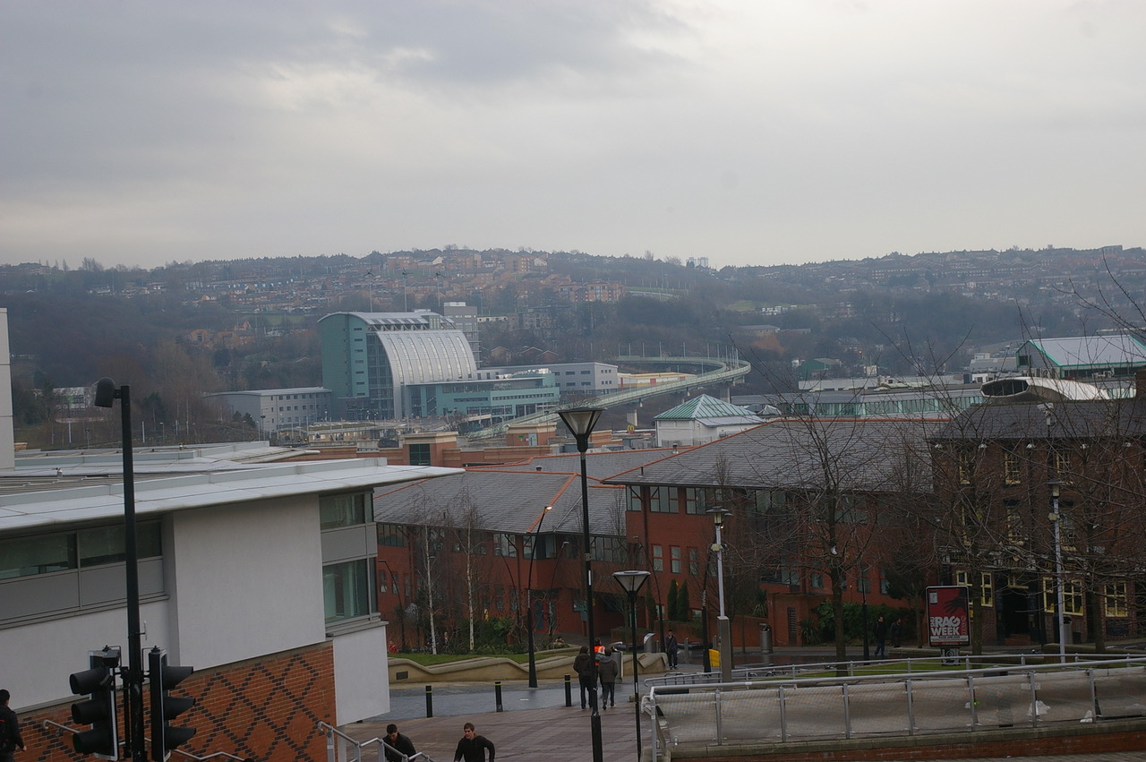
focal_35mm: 82
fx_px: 2624
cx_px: 573
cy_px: 381
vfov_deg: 16.5
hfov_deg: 24.6
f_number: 6.7
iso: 200
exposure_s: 1/125
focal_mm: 55
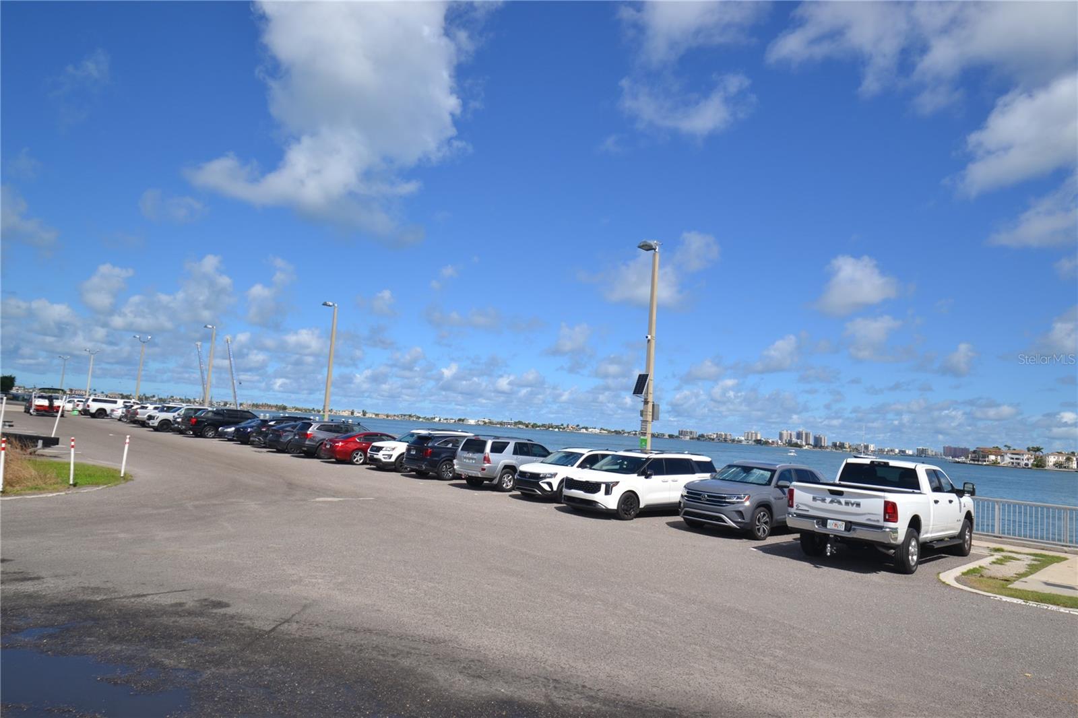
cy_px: 359
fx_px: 629
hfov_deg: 81.2
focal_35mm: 21
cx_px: 539
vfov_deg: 59.5
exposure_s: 1/250
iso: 100
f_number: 8
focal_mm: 14
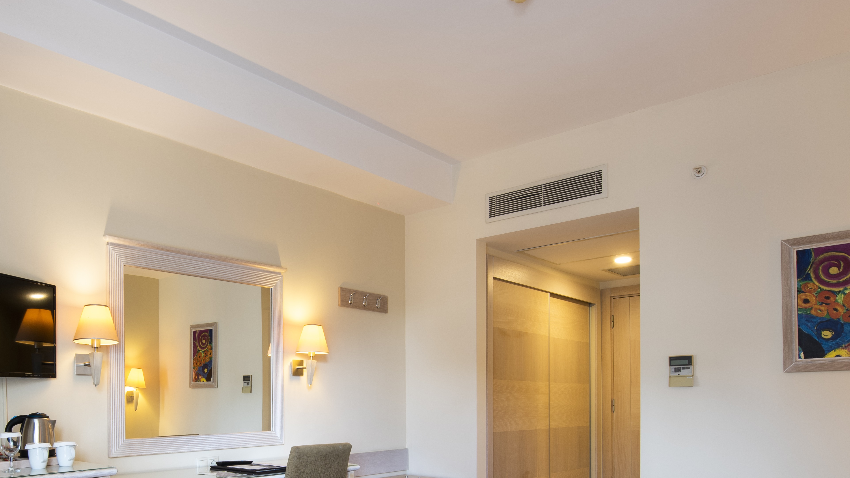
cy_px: 403
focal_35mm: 28
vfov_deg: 39.4
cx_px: 272
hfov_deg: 65.8
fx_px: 631
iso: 125
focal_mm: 14
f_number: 10
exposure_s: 1/1.25
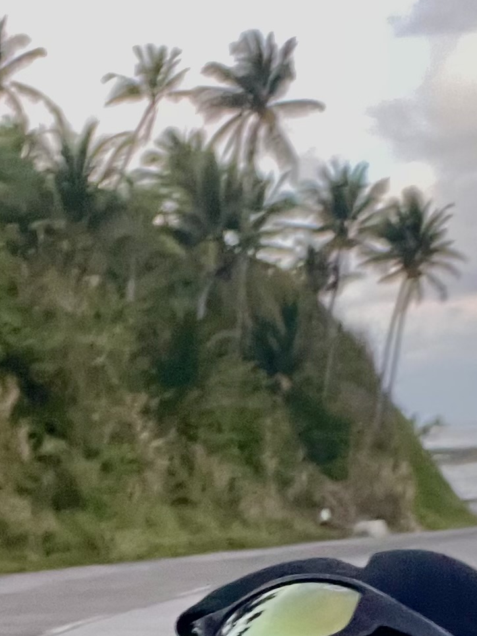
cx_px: 299
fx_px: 1763
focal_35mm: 96
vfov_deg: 19.9
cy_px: 607
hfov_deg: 15.4
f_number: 2.2
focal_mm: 2.71
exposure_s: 1/19
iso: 800
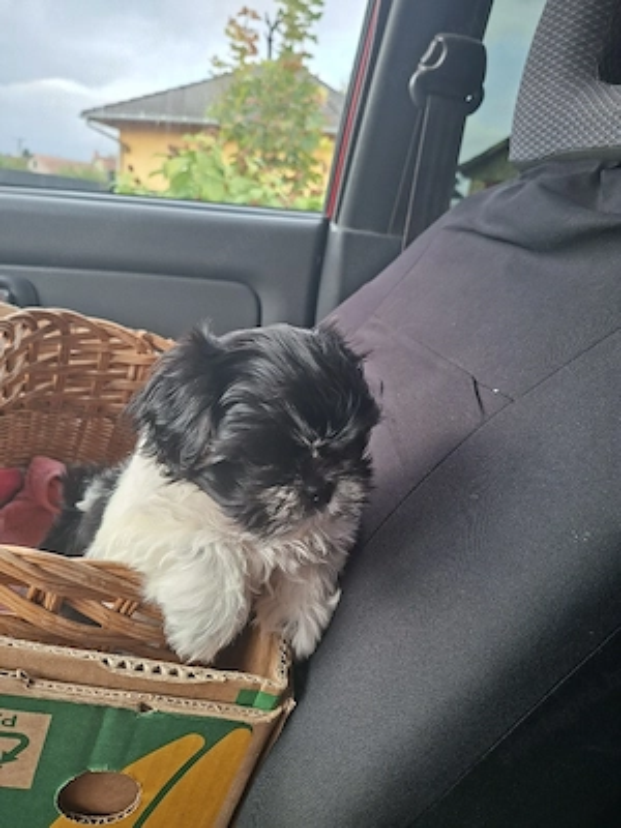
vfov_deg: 73.9
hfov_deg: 58.9
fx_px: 550
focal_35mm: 23
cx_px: 310
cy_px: 414
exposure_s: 1/100
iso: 80
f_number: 1.8
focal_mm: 5.54
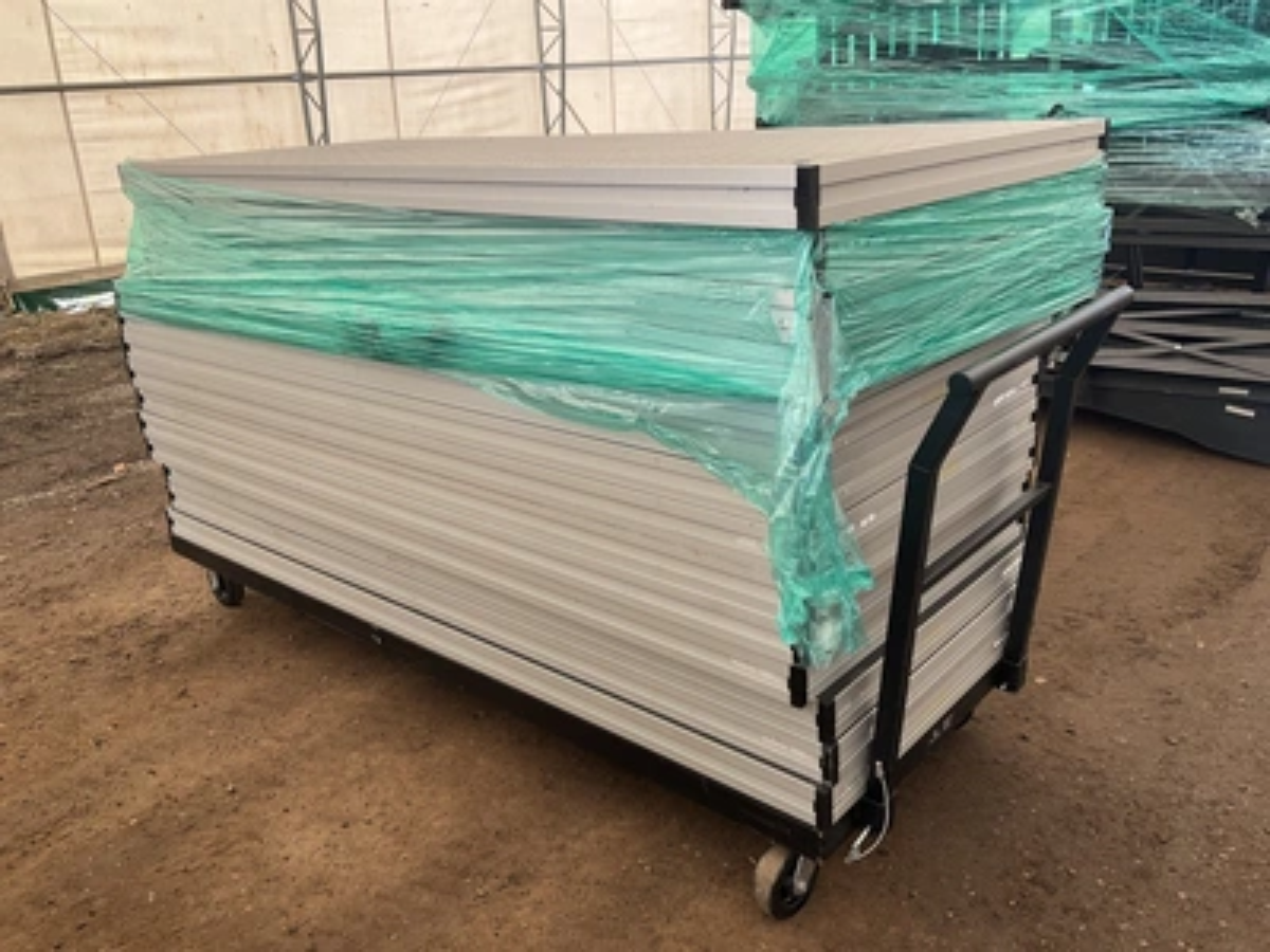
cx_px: 635
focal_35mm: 29
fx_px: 1064
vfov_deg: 48.2
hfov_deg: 61.7
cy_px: 476
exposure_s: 1/122
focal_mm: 3
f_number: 1.8
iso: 20
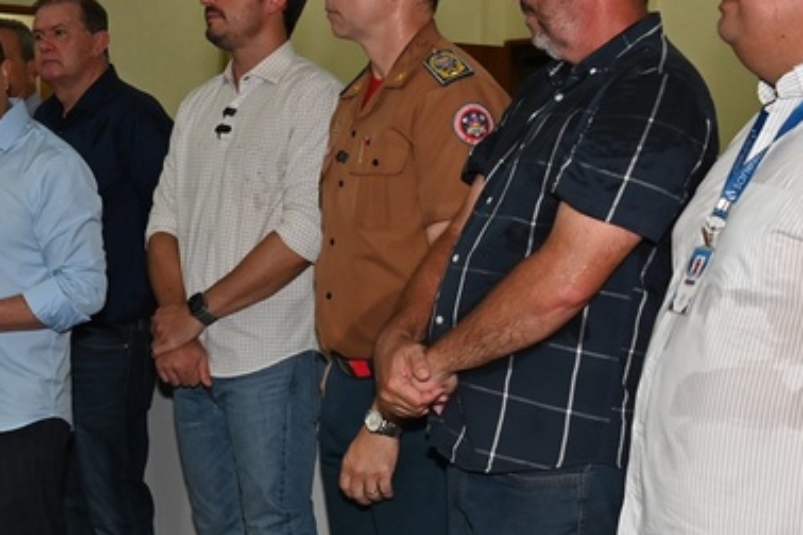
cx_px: 274
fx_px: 1539
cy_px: 256
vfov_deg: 19.7
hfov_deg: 29.1
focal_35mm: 69
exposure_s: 1/200
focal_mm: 29
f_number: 4.5
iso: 1250
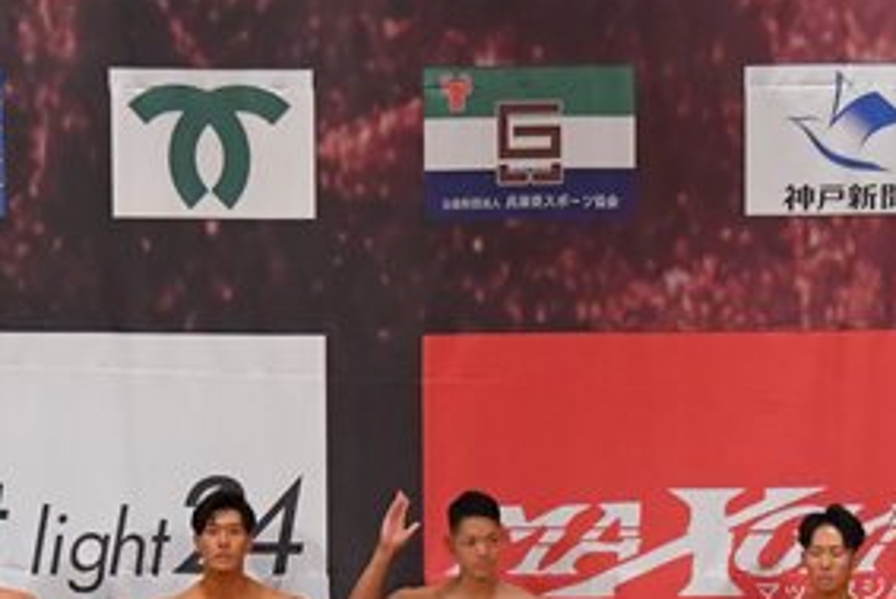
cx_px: 385
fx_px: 7968
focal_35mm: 320
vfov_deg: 4.3
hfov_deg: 6.4
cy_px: 748
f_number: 5.6
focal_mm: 78
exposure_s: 1/400
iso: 7200
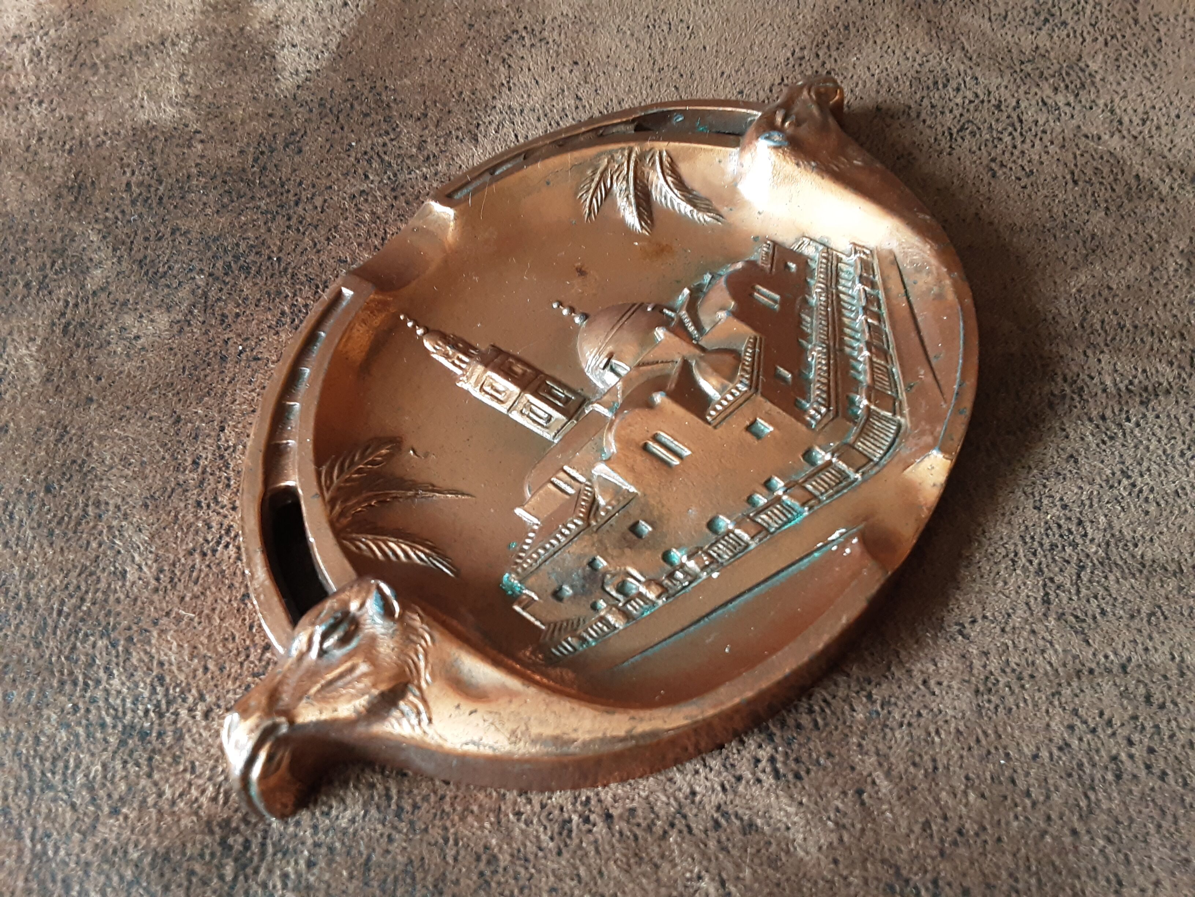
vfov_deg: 49.7
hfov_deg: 63.4
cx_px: 598
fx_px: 967
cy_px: 448
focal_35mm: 28
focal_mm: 2.9
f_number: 1.9
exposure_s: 1/50
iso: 200
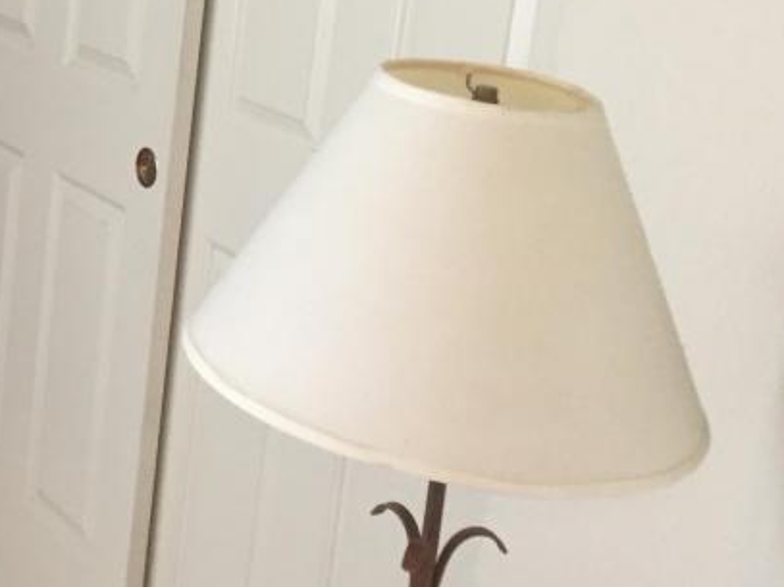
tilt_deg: -10.2
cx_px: -89
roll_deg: -4.4
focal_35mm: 73
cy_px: 69
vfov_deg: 19.8
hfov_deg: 24.8
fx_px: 1653
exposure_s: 1/30
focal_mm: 4.15
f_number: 2.2
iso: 200
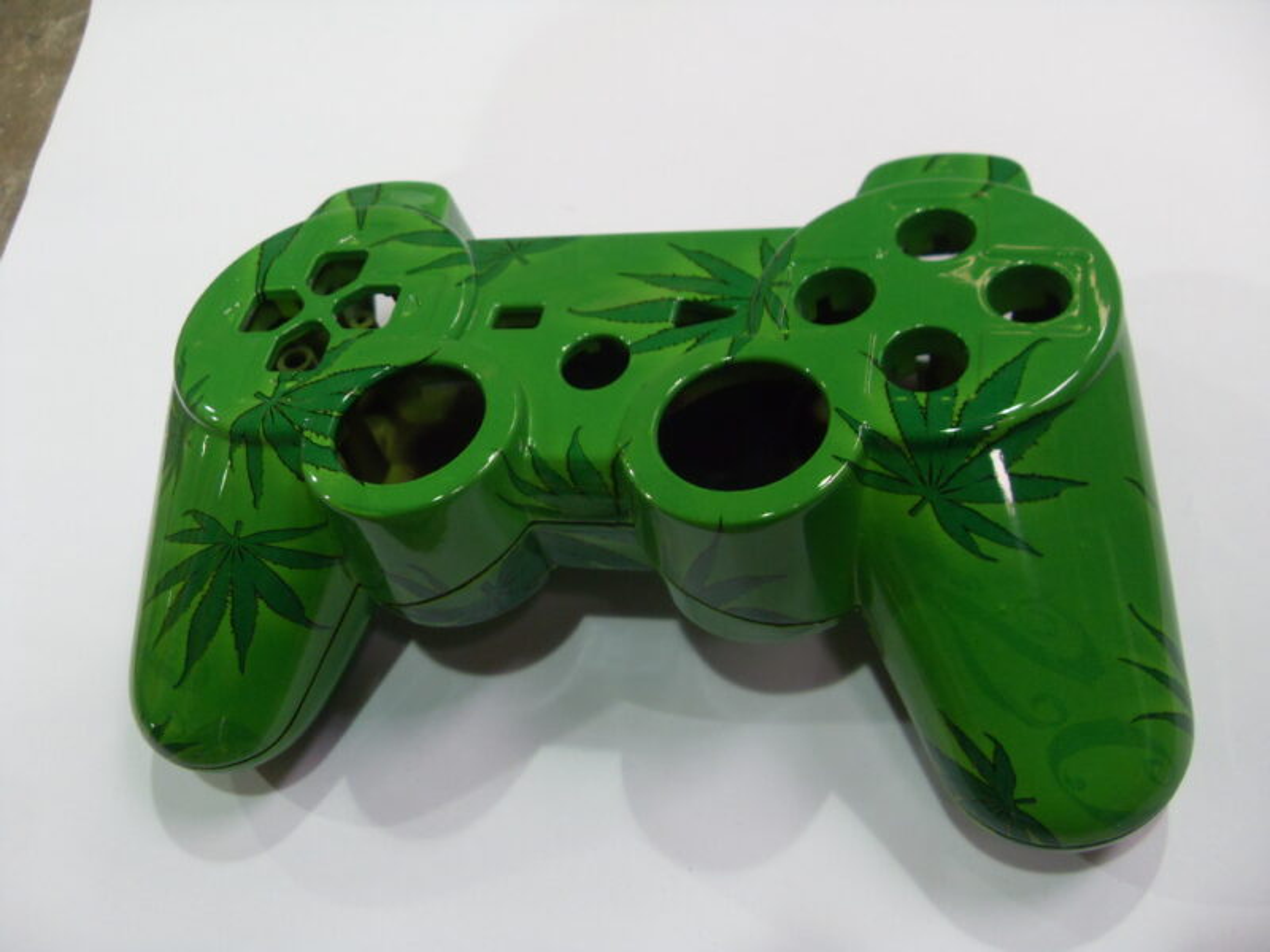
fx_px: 1284
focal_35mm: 35
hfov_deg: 52.6
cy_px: 476
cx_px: 635
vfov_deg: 40.7
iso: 200
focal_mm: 6.3
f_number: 2.8
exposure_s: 1/45
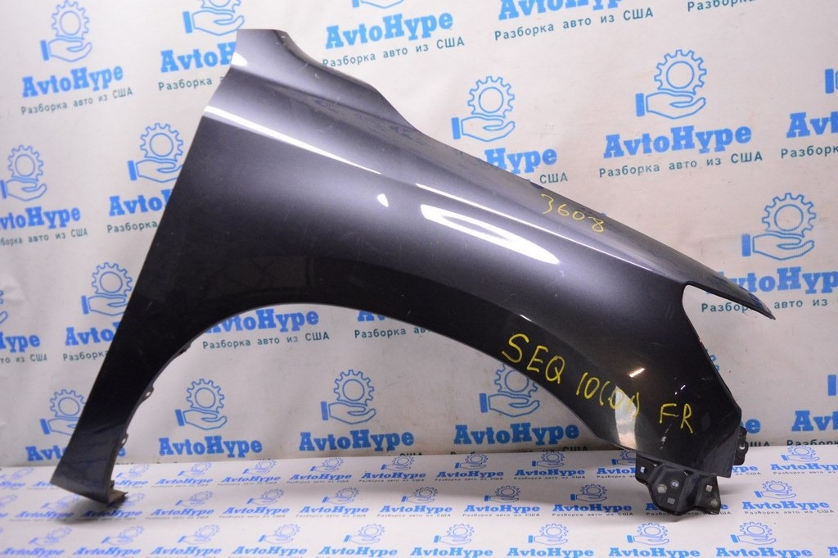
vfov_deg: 47.9
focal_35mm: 27
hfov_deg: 67.4
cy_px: 279
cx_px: 419
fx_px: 628
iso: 3200
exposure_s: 1/400
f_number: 3.5
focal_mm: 18
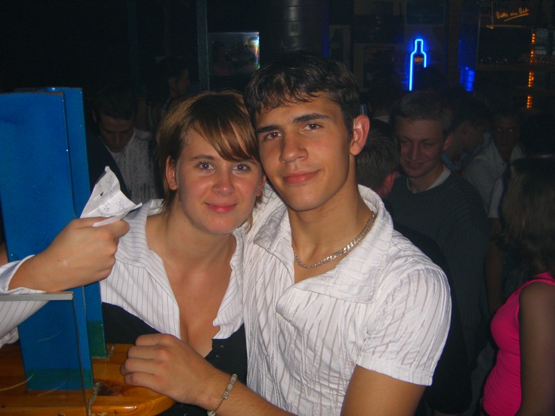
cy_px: 208
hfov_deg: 49.0
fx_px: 609
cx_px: 278
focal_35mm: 38
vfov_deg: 37.7
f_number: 2.8
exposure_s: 1/60
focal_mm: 7.9
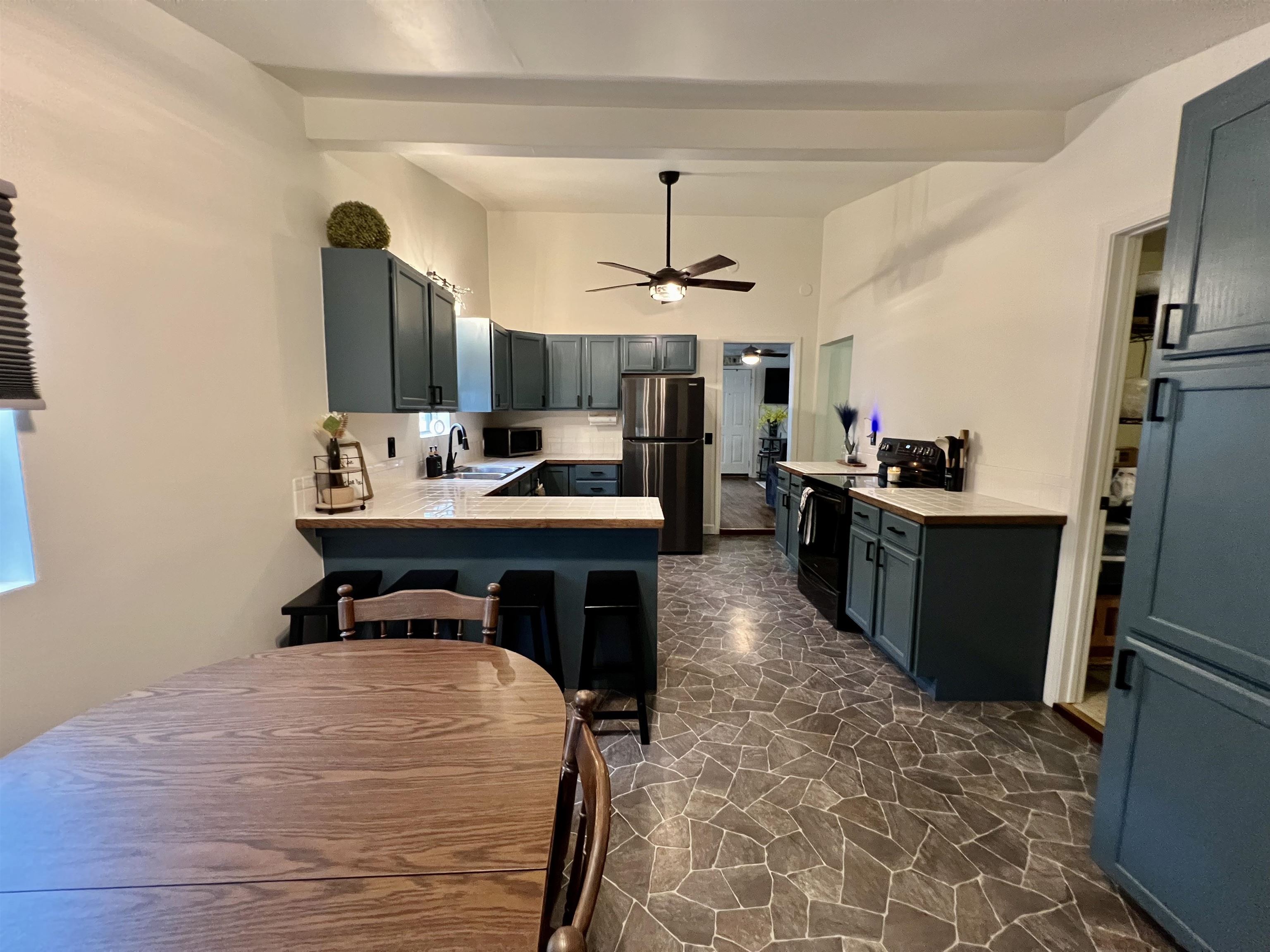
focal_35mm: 13
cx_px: 635
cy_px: 476
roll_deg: -0.5
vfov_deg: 89.9
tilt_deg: -7.5
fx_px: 477
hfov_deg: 106.2
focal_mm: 1.57
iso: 500
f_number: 1.8
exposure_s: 1/60
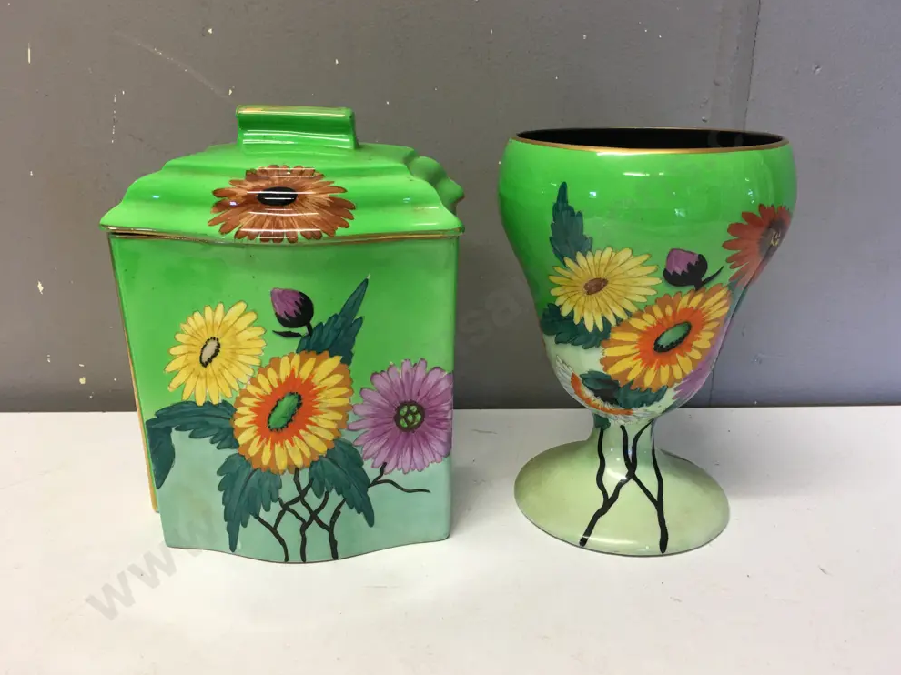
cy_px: 334
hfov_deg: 60.0
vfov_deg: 46.8
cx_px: 465
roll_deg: -1.3
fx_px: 781
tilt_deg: -16.1
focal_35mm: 30
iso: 40
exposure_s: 1/33
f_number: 2.2
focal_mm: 4.15
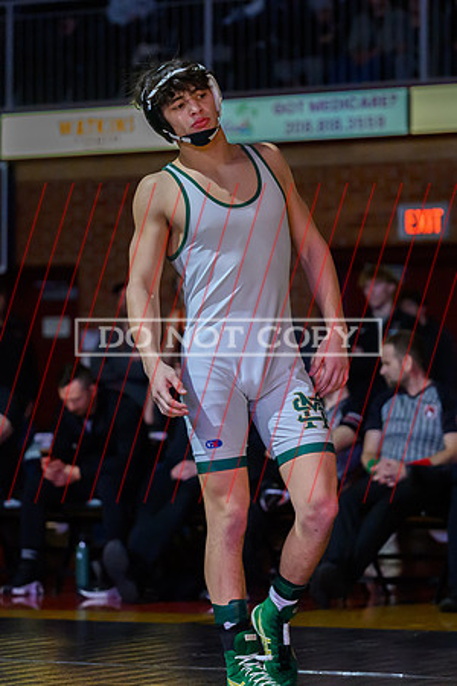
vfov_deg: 14.0
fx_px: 2782
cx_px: 194
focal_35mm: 146
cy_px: 327
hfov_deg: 9.4
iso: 10000
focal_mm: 92
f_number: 2.8
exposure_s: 1/400
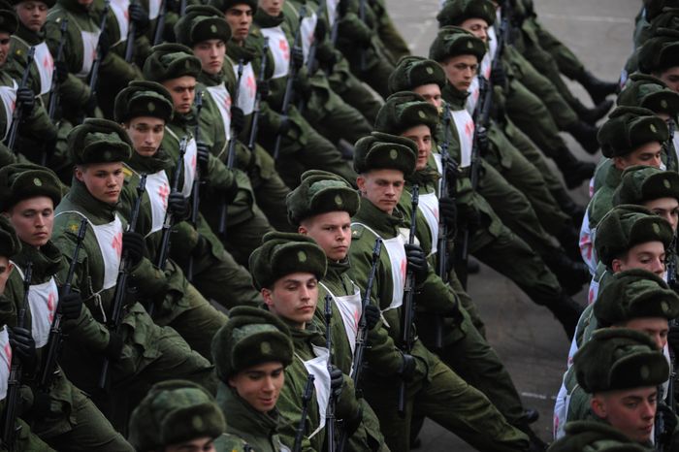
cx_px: 340
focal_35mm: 112
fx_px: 2111
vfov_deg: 12.2
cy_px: 226
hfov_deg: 18.3
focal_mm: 112
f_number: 2.8
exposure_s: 1/160
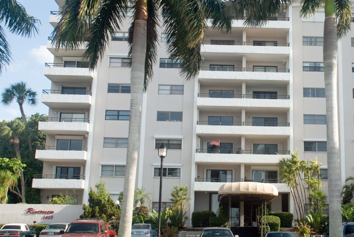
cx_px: 243
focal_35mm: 51
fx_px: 502
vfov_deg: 26.5
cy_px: 106
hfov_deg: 38.3
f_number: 6.3
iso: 100
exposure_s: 1/160
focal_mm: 22
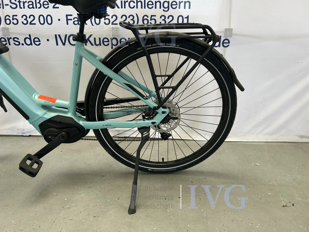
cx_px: 154
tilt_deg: -18.4
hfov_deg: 67.3
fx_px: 232
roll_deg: +0.7
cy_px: 116
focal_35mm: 26
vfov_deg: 53.1
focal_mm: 5.7
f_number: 1.5
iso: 100
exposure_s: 1/121
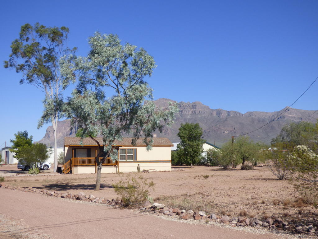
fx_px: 413
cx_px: 159
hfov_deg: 42.1
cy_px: 120
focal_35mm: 45
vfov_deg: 32.2
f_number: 3.7
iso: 100
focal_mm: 7.79
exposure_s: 1/1300
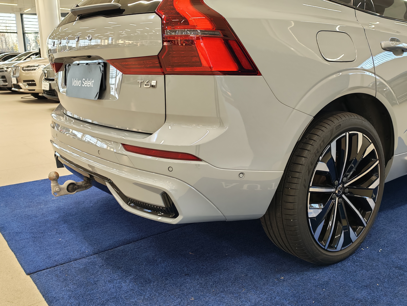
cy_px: 153
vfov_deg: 41.8
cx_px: 204
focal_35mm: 34
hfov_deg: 54.0
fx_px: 400
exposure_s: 1/100
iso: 400
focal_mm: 6.12
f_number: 1.9
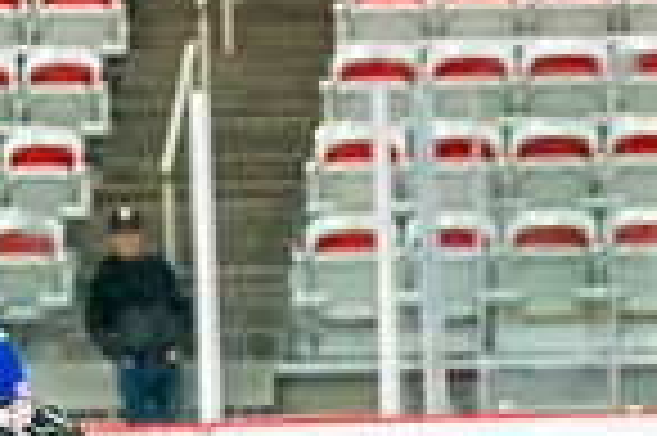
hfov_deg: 6.7
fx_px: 5578
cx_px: 904
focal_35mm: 306
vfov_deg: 4.4
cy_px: 843
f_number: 2.8
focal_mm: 77
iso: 3200
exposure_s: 1/1250
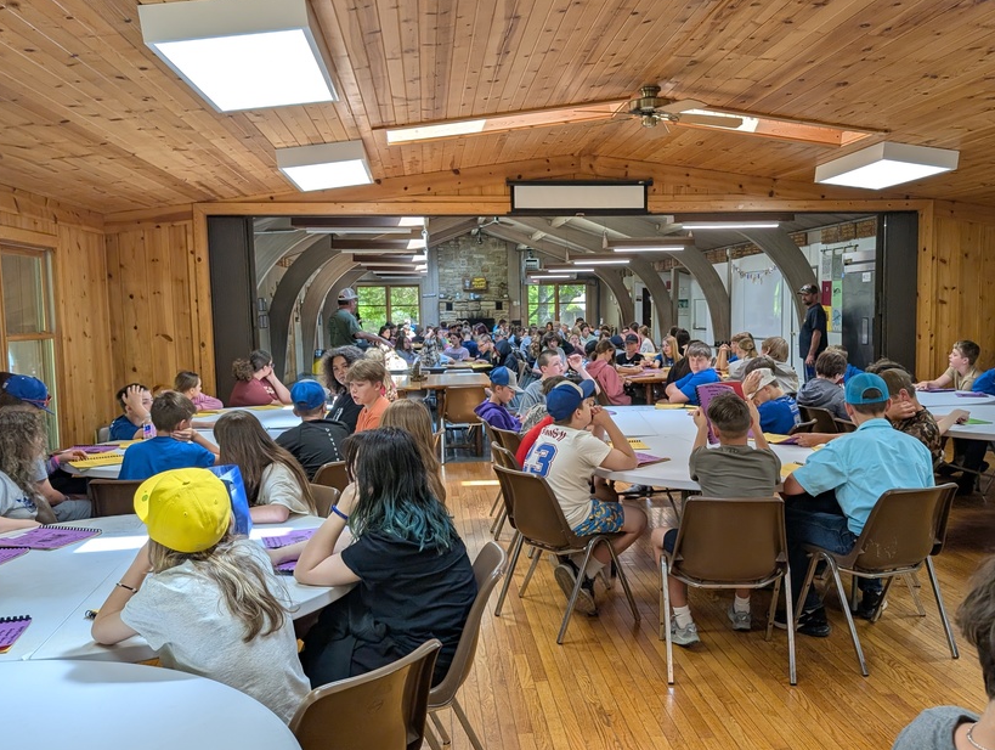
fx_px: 864
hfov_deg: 59.8
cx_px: 548
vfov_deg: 46.9
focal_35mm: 30
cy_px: 385
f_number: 1.68
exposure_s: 1/120
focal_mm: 6.9
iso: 61
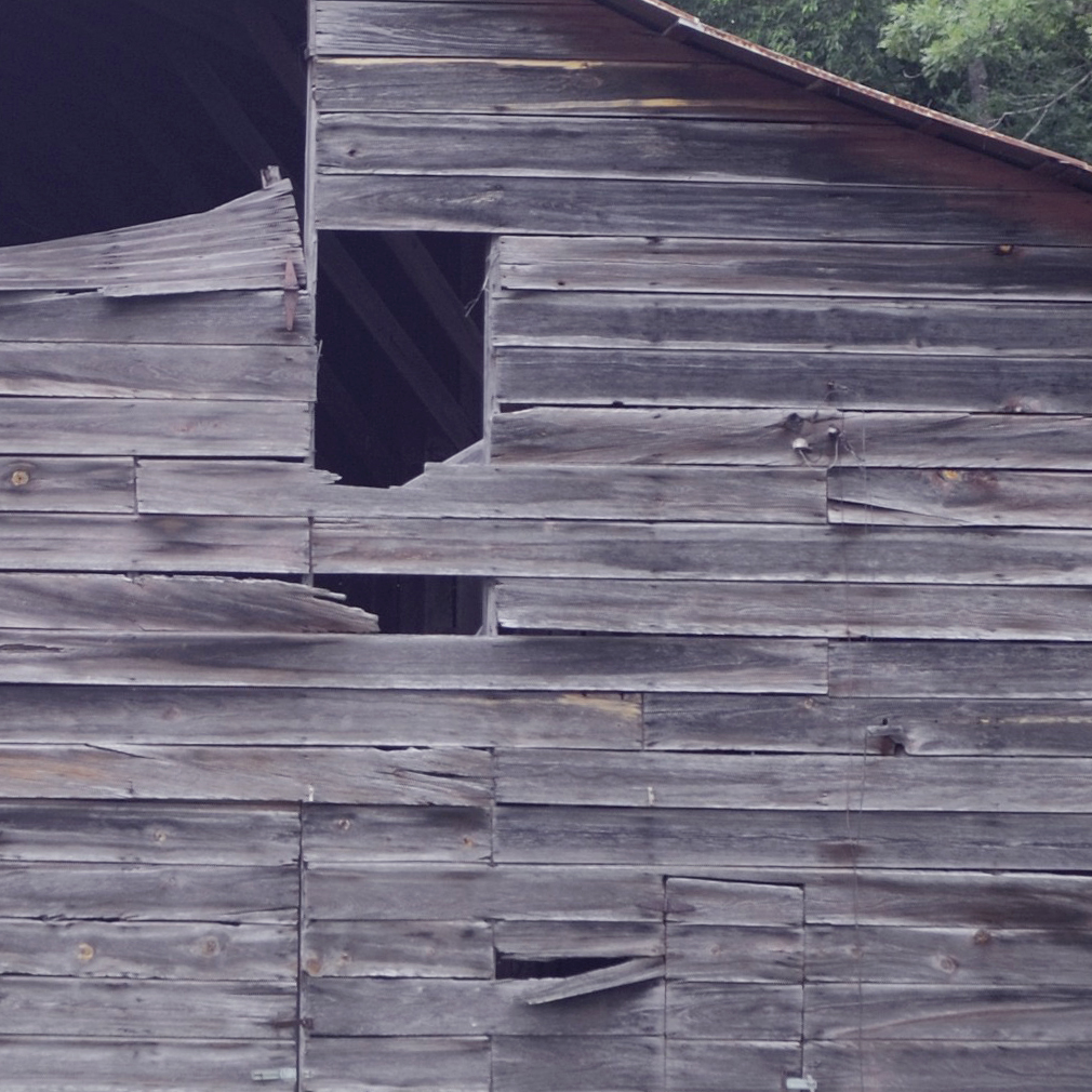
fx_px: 8780
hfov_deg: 7.1
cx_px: 267
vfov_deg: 7.1
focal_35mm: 246
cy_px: 551
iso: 200
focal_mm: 70
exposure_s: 1/500
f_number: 4
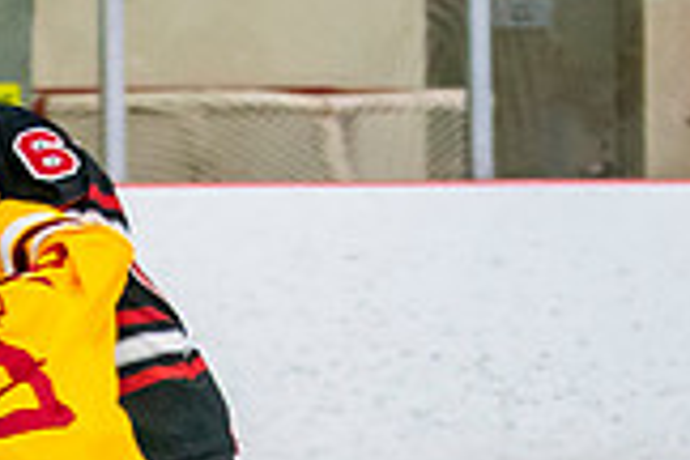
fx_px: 9793
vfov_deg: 2.7
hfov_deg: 4.0
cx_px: -64
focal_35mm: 511
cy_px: 482
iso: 1600
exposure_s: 1/640
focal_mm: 70
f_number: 2.8
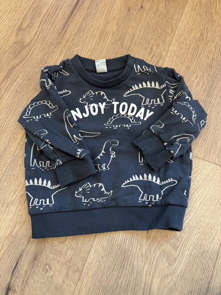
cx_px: 110
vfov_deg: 67.3
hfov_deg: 53.1
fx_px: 221
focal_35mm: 26
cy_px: 148
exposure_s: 1/50
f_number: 1.6
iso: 500
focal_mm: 5.96
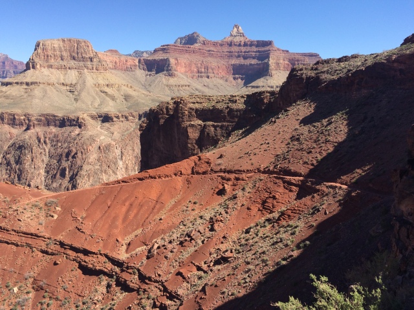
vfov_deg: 48.2
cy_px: 155
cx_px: 207
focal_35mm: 29
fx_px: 347
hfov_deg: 61.7
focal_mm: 4.15
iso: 32
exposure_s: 1/1325
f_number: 2.2
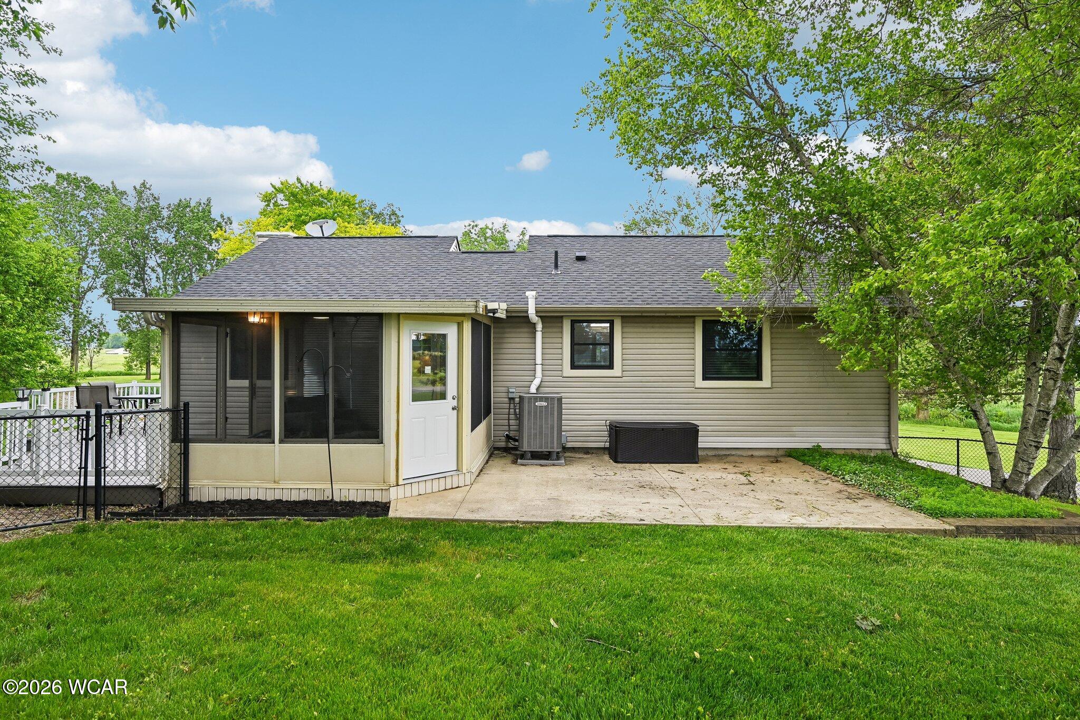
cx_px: 540
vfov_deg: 65.9
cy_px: 360
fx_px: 555
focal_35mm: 18
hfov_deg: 88.4
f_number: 4
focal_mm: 18.5
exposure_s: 1/350
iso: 400
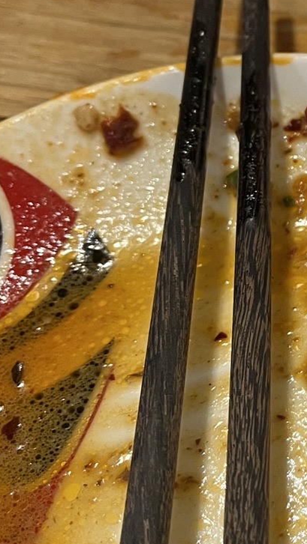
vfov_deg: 27.1
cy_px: 238
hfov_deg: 14.3
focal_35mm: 78
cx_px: 483
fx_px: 1127
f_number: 1.6
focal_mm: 5.1
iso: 125
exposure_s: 1/50
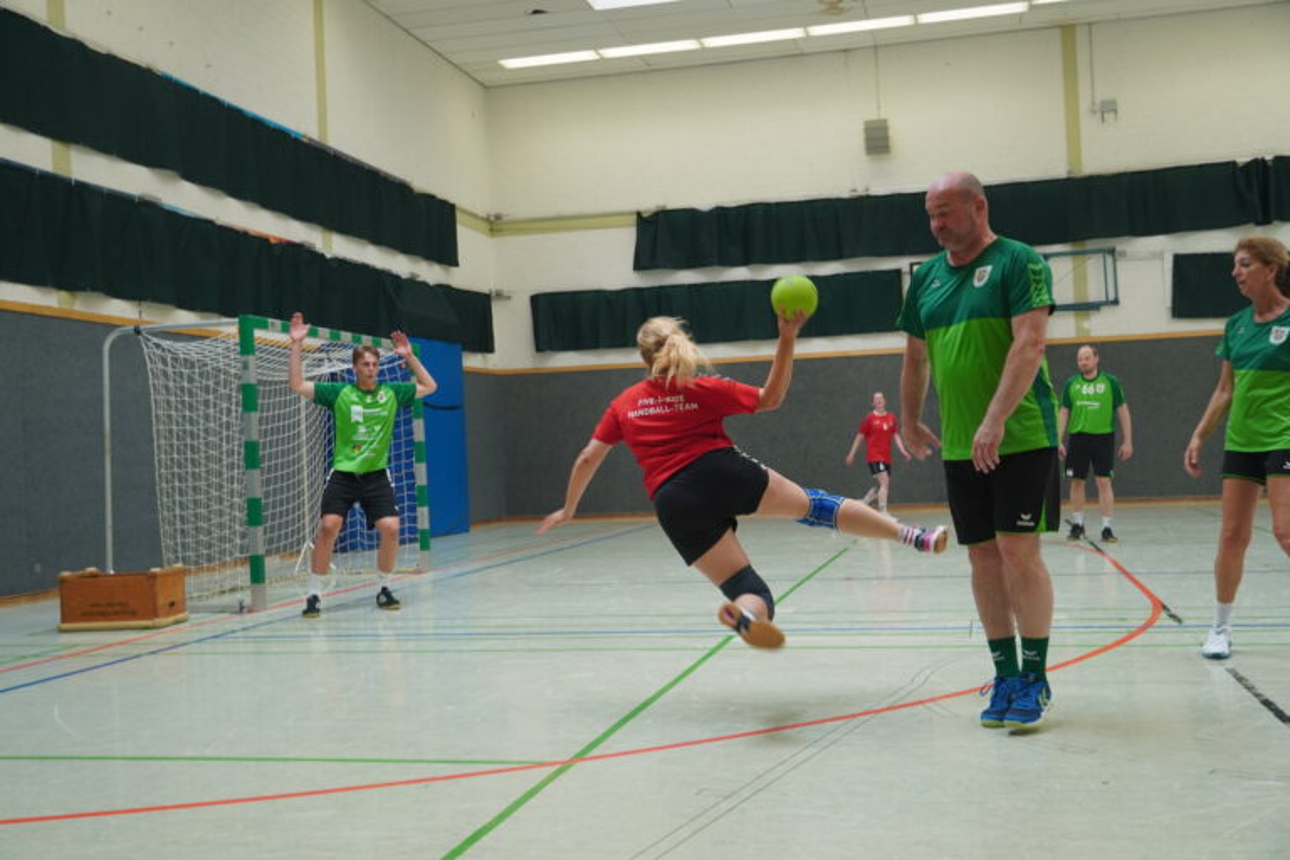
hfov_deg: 47.9
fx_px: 1451
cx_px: 645
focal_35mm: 40
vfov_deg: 33.0
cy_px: 430
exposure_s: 1/160
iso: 320
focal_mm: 27
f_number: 4.5
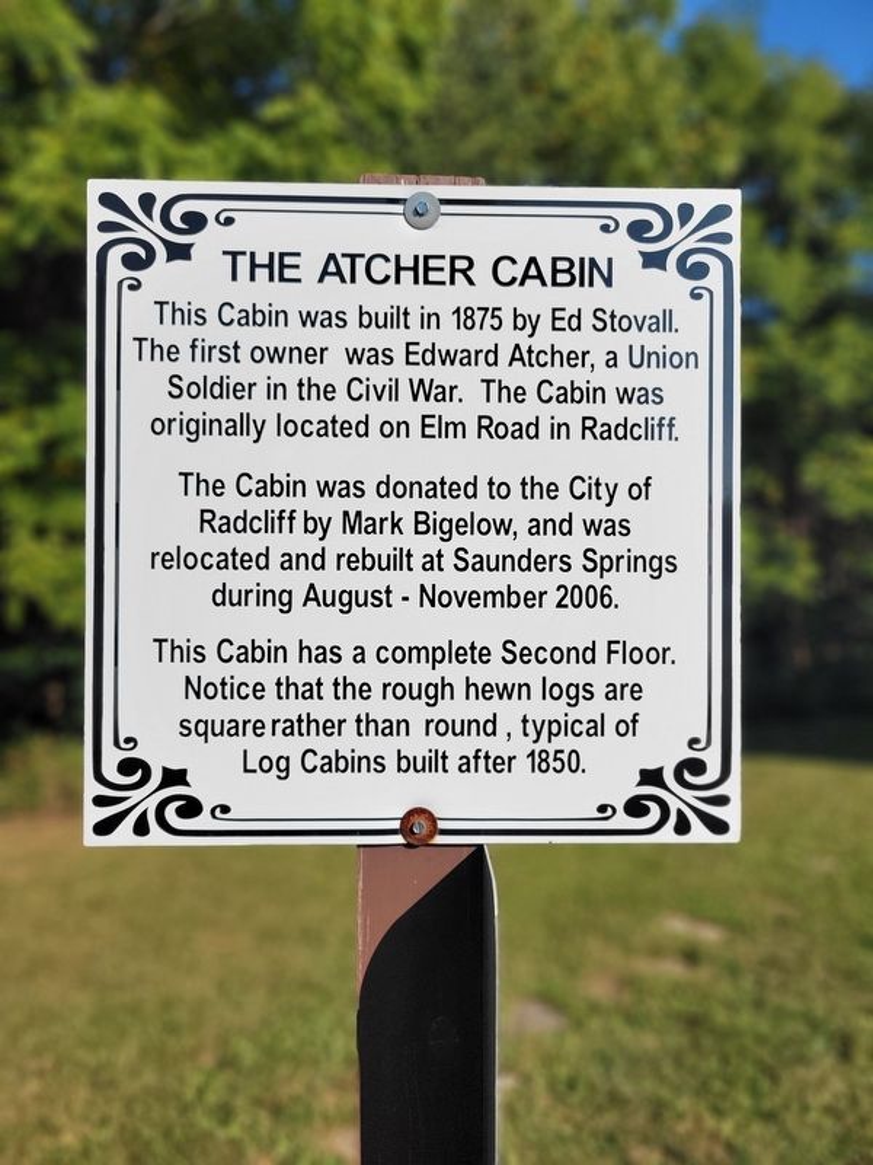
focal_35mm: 26
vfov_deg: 67.3
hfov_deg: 53.1
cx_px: 436
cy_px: 582
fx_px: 874
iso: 40
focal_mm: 5.4
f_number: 1.8
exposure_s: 1/3608
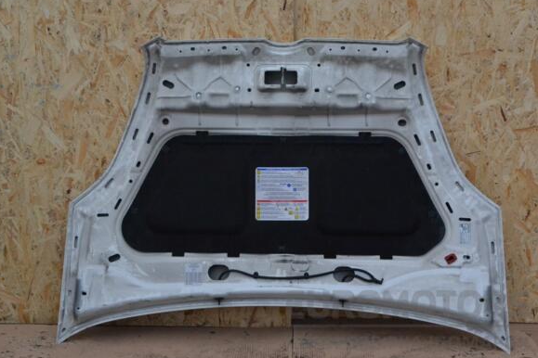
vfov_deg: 24.2
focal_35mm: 56
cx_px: 269
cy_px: 181
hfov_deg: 35.6
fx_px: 837
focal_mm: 36
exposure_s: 1/500
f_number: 11
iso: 3200
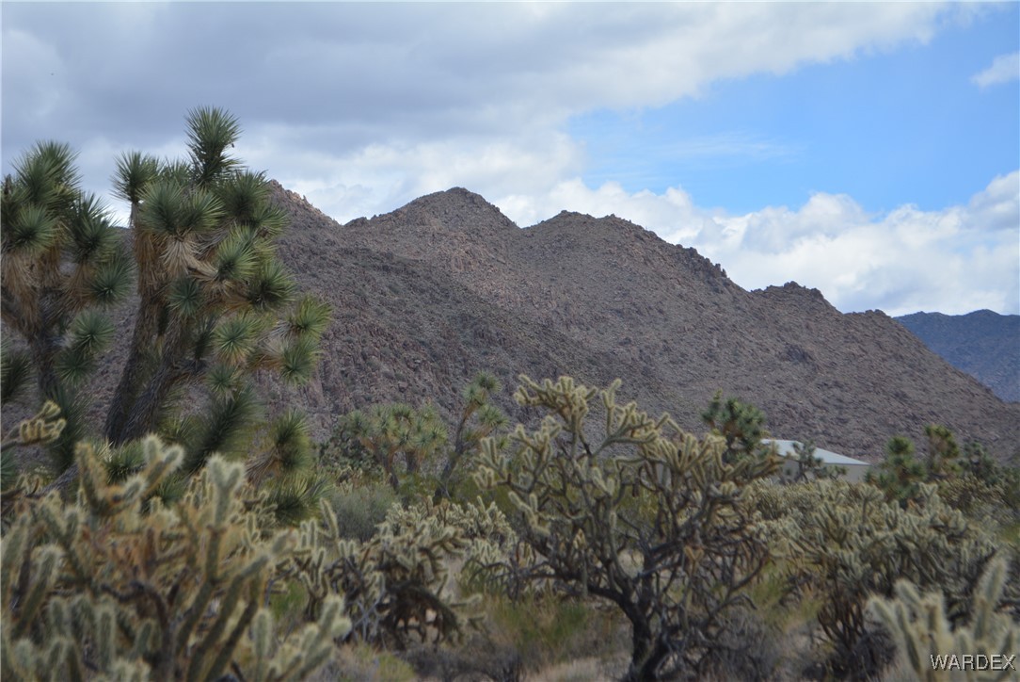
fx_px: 2339
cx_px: 510
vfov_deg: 16.6
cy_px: 341
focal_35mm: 82
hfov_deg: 24.6
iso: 400
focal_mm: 55
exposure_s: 1/1600
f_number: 6.3
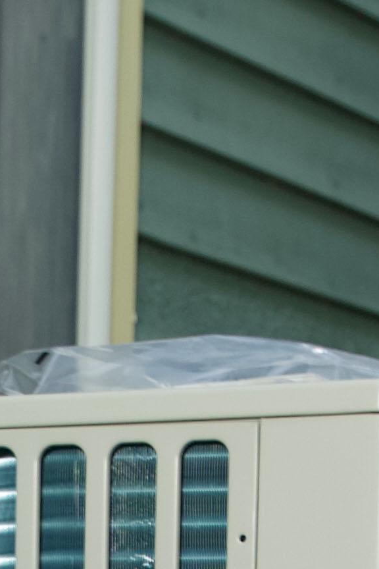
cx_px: -161
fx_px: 3837
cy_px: 1365
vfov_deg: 7.9
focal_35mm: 243
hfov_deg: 5.6
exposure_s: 1/80
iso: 400
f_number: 5.6
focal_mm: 35
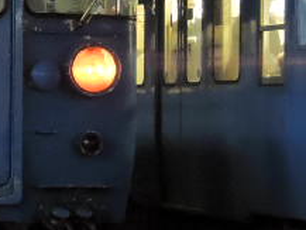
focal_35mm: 221
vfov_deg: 6.7
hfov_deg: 8.8
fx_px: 1955
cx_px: -89
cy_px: 76
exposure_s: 1/15
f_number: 3.9
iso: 1800
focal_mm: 13.3
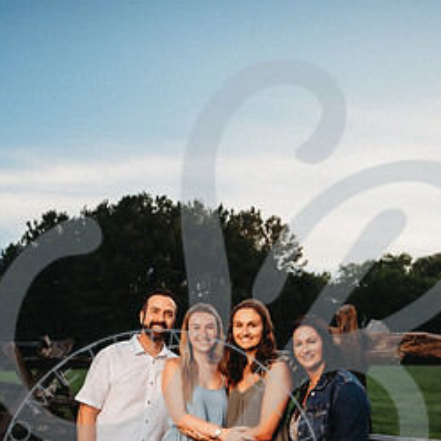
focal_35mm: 37
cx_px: 240
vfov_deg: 42.7
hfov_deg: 44.9
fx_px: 533
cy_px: 359
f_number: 2.8
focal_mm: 24
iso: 400
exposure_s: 1/1600
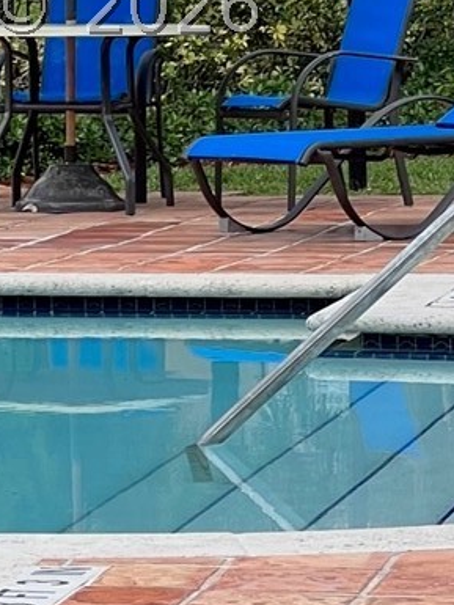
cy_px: 6
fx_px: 5593
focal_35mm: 320
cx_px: 168
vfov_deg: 6.2
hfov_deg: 4.6
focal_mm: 9
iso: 32
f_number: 2.8
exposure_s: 1/266
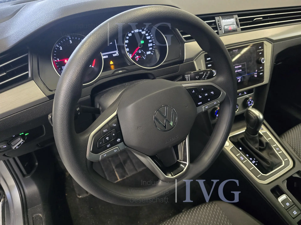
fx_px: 200
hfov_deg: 73.9
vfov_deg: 58.9
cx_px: 150
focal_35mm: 23
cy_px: 112
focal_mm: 6.3
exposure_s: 1/100
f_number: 1.7
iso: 2500
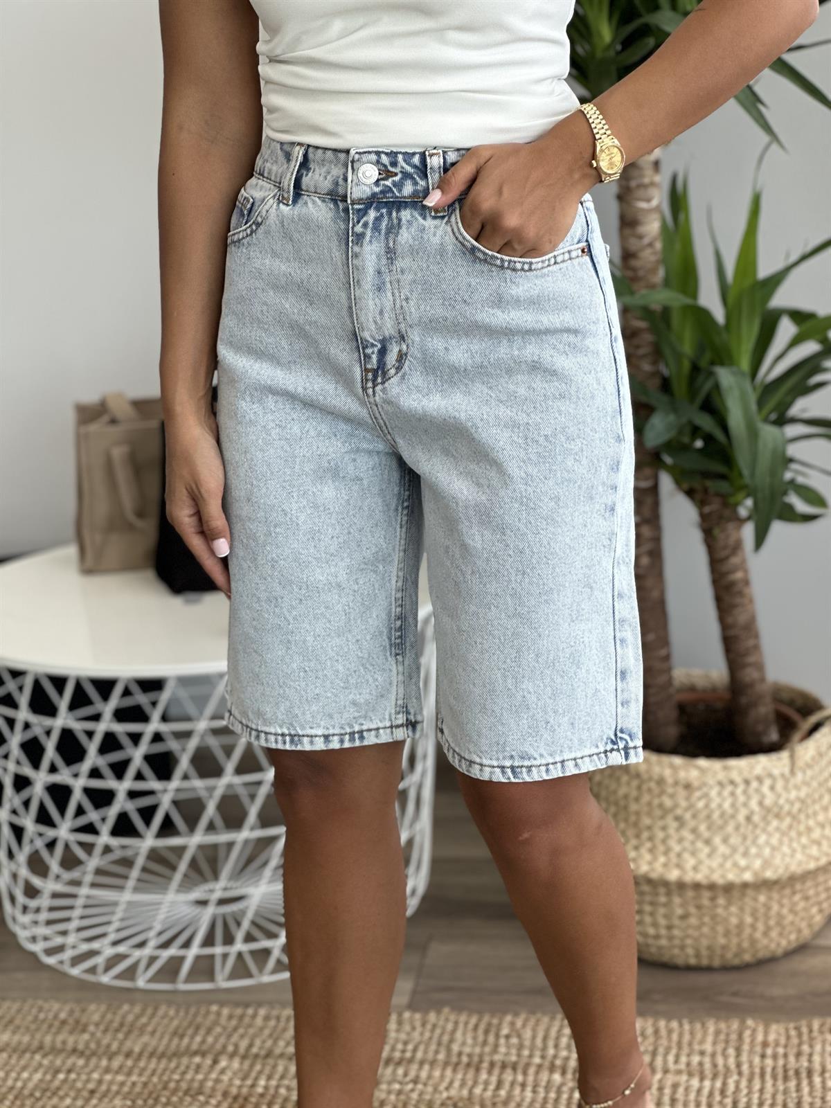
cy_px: 554
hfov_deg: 19.1
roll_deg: +2.8
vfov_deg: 25.3
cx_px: 416
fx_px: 2465
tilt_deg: -15.2
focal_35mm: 77
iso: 80
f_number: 2.8
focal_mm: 9
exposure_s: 1/100
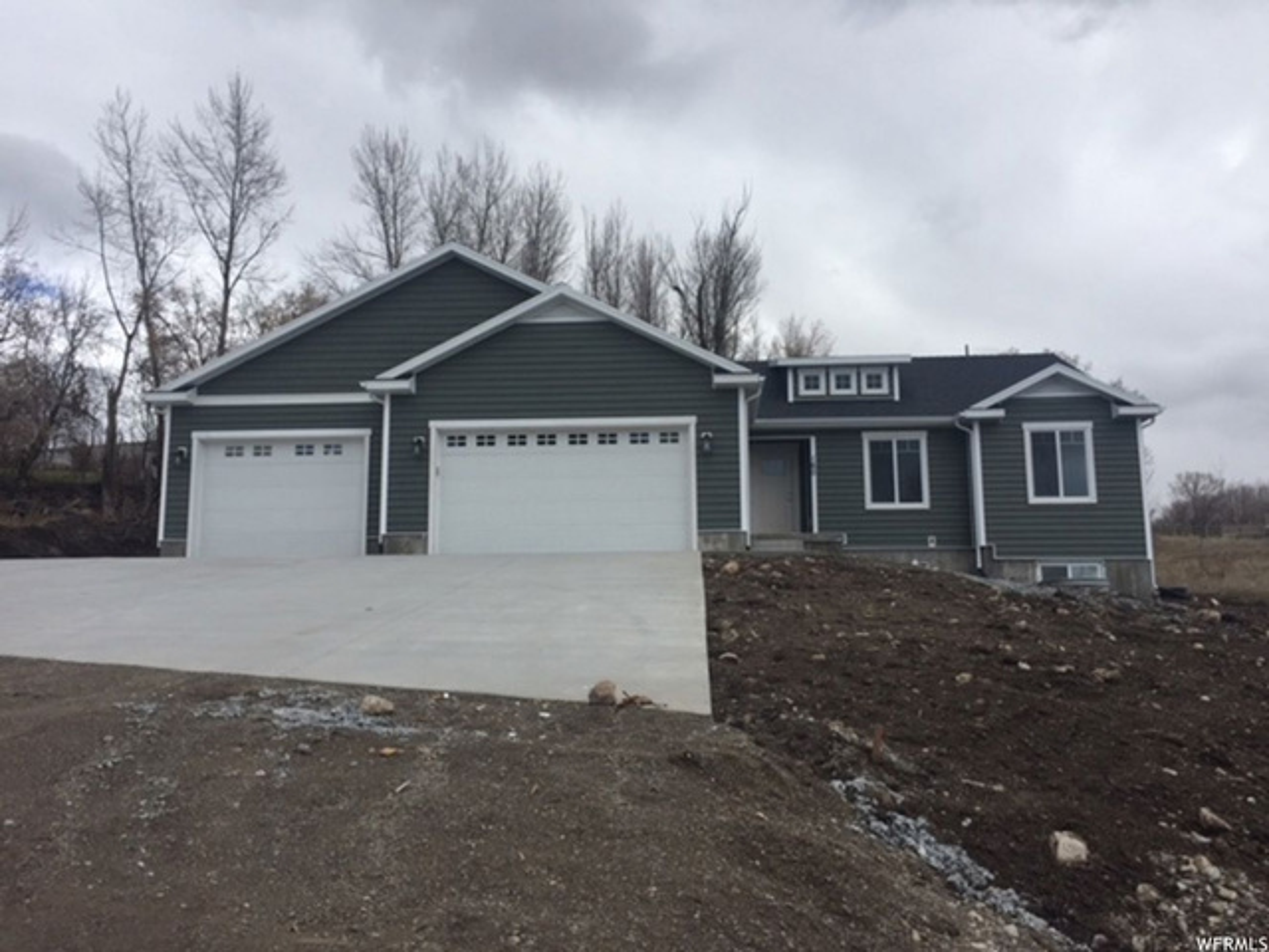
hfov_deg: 61.7
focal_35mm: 29
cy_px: 476
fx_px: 1063
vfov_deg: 48.2
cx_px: 634
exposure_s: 1/1883
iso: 32
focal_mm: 4.15
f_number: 2.2
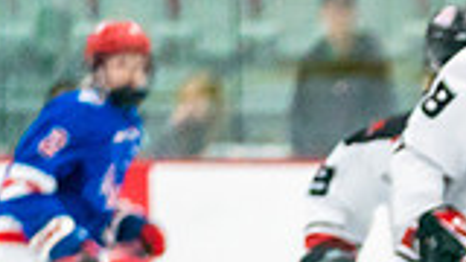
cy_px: 731
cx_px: 951
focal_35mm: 665
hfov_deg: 3.2
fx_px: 8217
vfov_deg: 1.8
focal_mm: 133
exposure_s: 1/1000
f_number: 2.8
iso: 3200
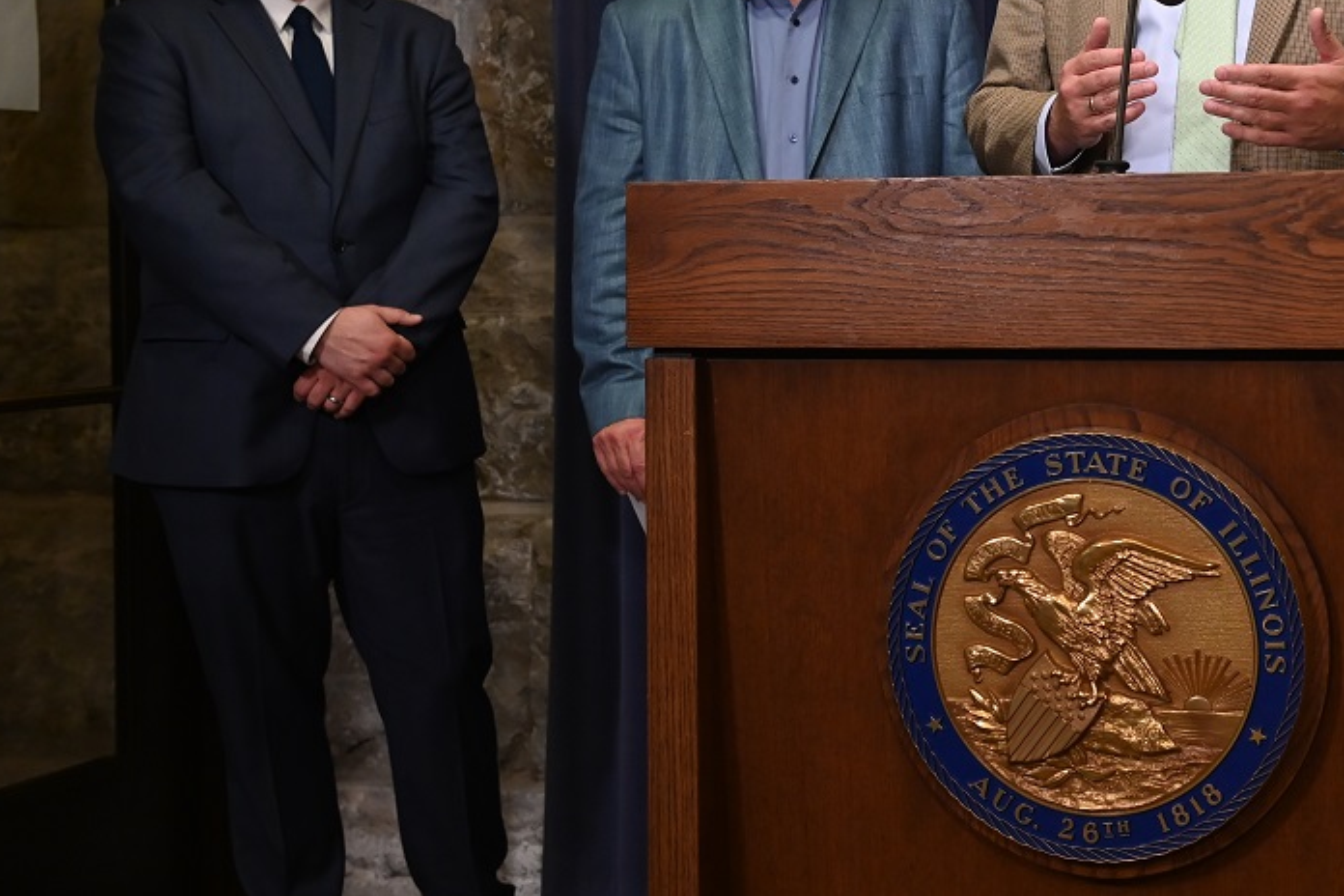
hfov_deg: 28.4
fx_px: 2576
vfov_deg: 19.7
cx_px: 1132
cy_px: 288
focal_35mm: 69
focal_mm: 40
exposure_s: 1/250
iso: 3200
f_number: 5
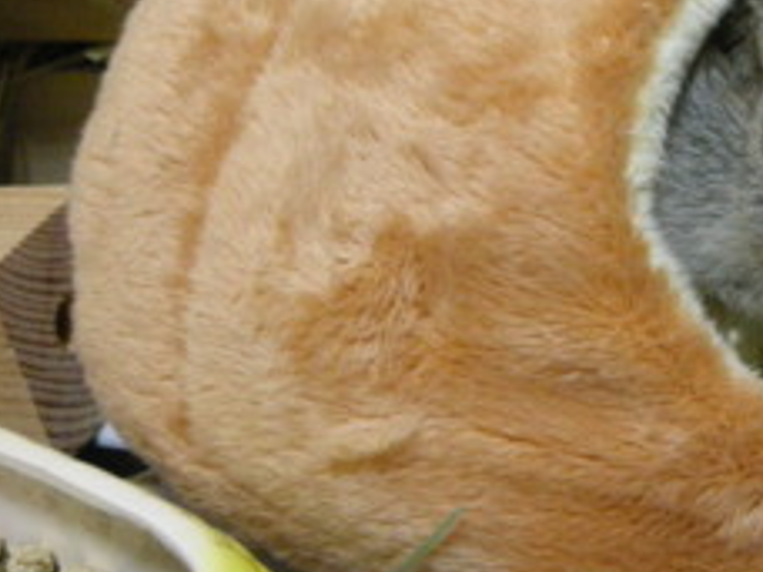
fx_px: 1521
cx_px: 726
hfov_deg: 26.9
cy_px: 164
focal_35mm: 69
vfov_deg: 21.2
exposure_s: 1/25.8
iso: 400
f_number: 2.8
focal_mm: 5.7
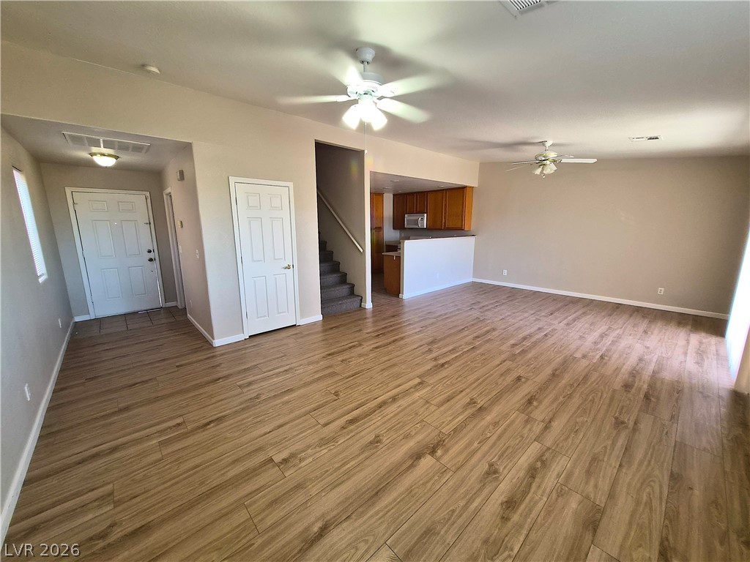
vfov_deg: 89.9
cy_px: 281
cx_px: 375
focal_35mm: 13
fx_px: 282
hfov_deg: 106.2
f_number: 2.2
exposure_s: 1/60
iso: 160
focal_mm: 1.7
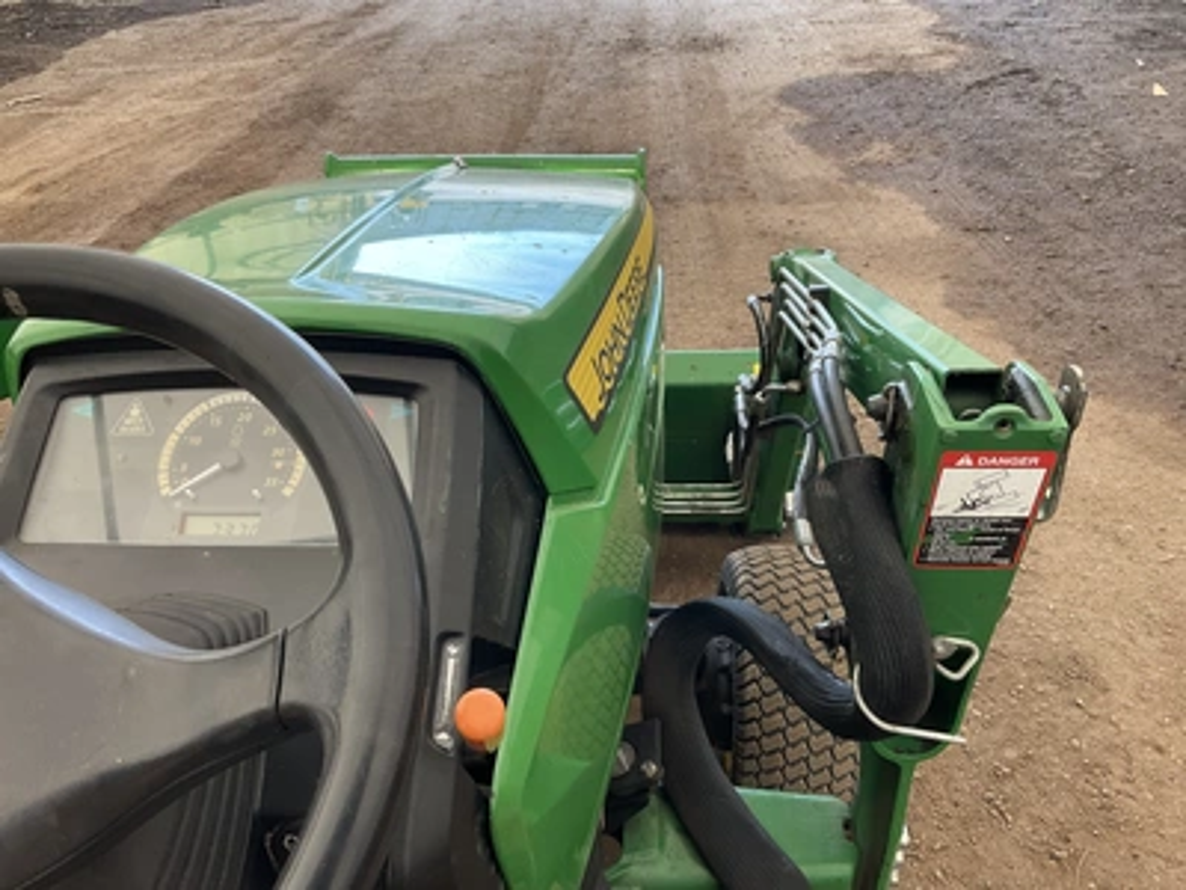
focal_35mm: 29
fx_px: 994
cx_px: 593
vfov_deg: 48.2
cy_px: 445
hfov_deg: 61.7
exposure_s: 1/122
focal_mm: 3
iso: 32
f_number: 1.8
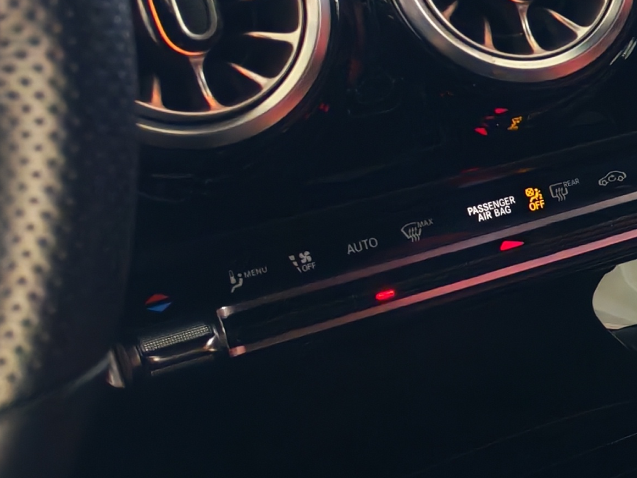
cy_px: 226
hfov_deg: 16.3
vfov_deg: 14.0
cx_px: 1053
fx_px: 1950
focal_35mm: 106
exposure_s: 1/50
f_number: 1.9
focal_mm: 6.12
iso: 1281
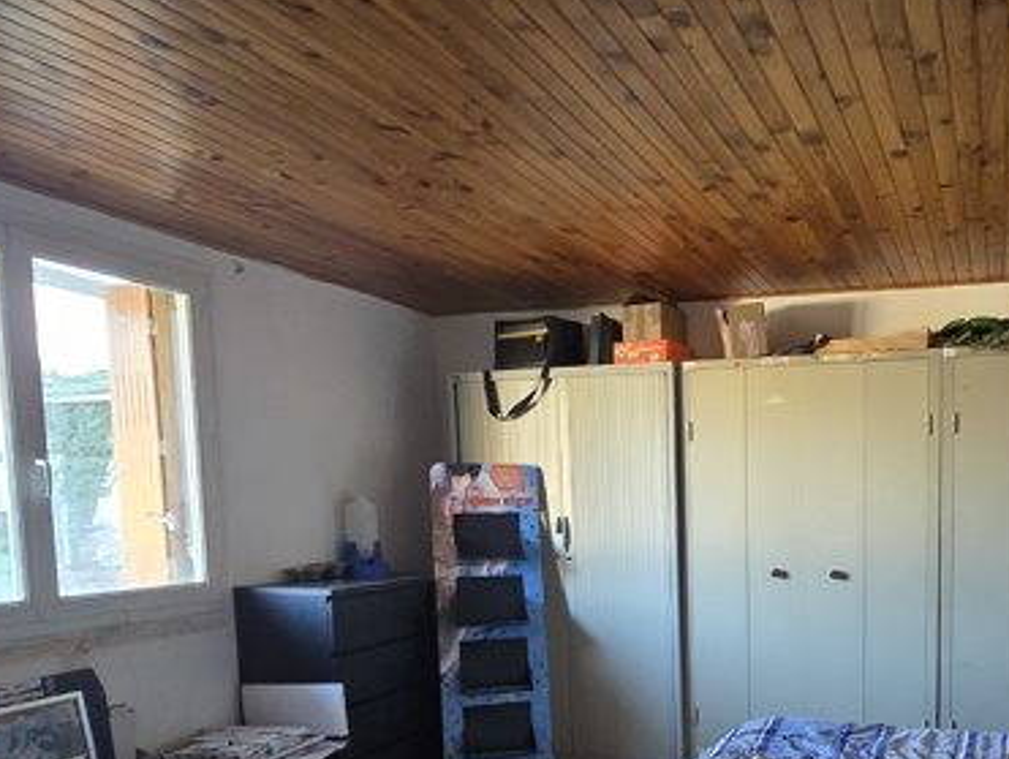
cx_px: 745
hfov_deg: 60.3
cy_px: 582
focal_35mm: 28
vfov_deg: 47.7
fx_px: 817
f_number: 2.2
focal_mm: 2.2
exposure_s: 1/60
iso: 640
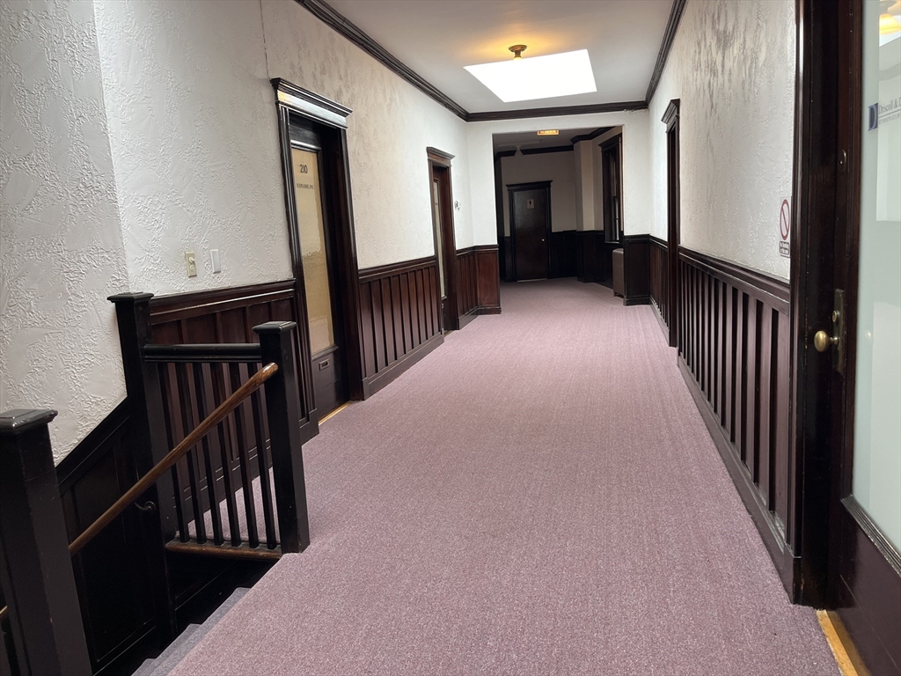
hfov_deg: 67.3
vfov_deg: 53.1
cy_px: 338
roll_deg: +3.2
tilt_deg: -11.3
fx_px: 677
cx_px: 450
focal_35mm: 26
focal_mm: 5.1
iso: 64
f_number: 1.6
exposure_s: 1/60
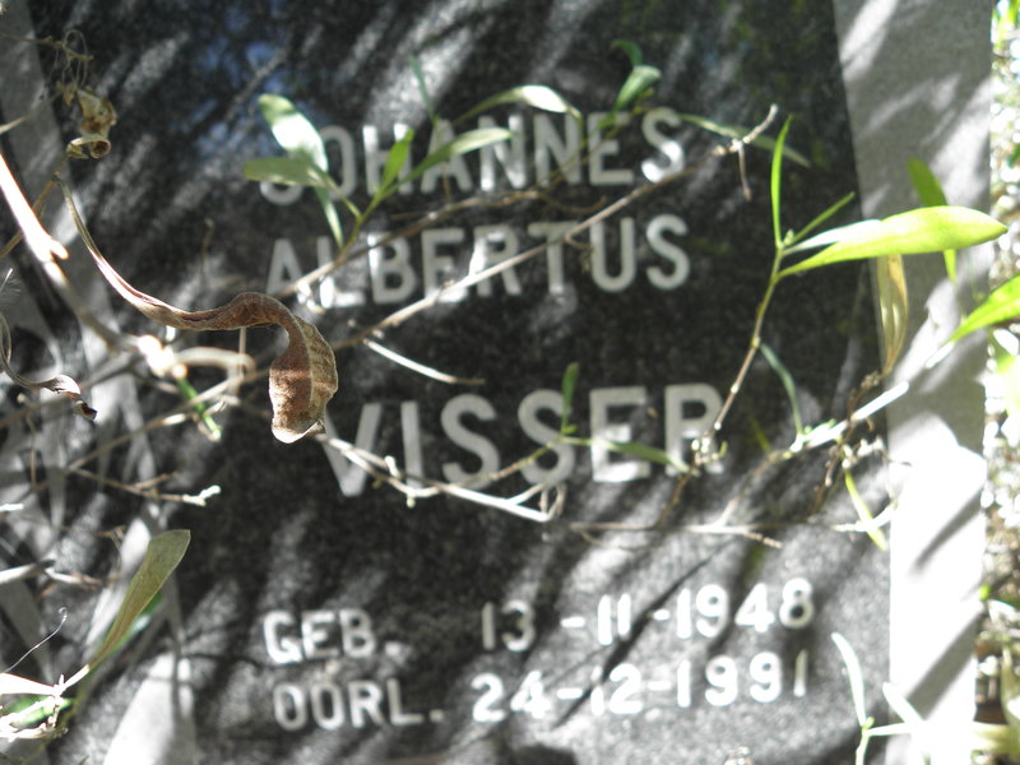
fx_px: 766
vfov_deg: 53.1
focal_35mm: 26
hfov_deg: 67.3
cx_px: 510
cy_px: 382
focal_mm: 4.6
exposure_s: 1/50
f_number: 2.8
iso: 64
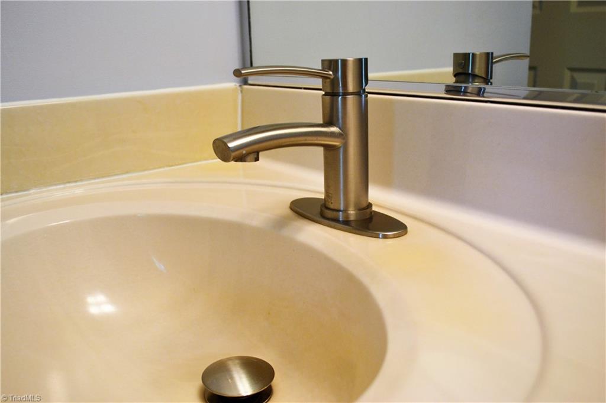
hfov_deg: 57.2
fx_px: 555
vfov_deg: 39.9
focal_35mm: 33
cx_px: 303
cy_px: 202
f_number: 4.5
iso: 400
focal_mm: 22
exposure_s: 1/80
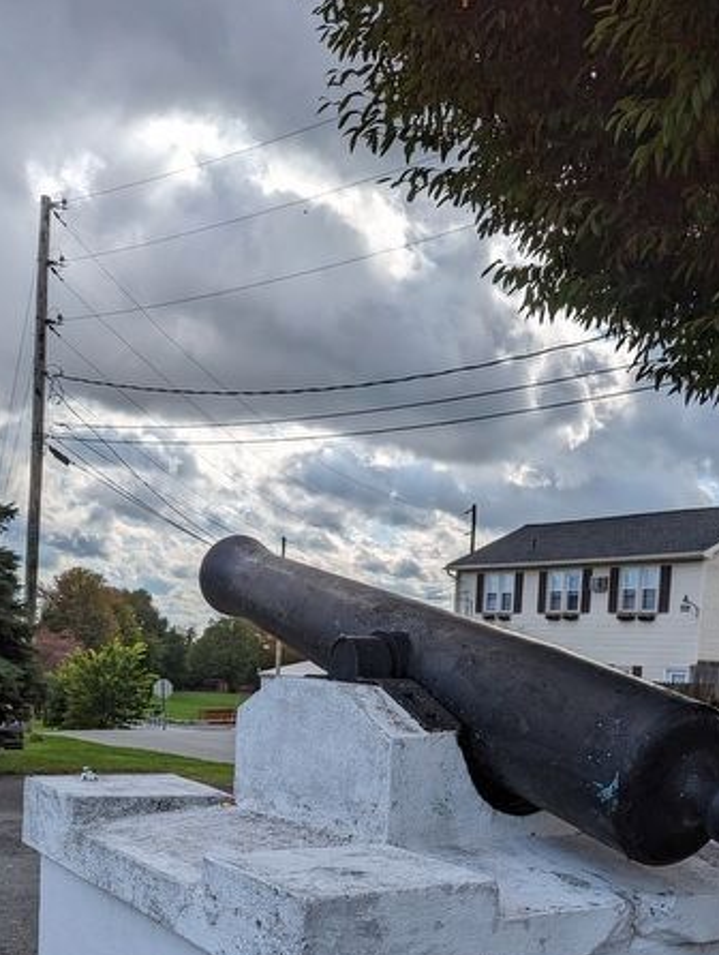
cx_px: 486
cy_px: 780
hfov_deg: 33.4
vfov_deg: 41.7
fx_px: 1187
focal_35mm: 43
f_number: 1.85
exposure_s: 1/5376
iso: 47
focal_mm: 6.81
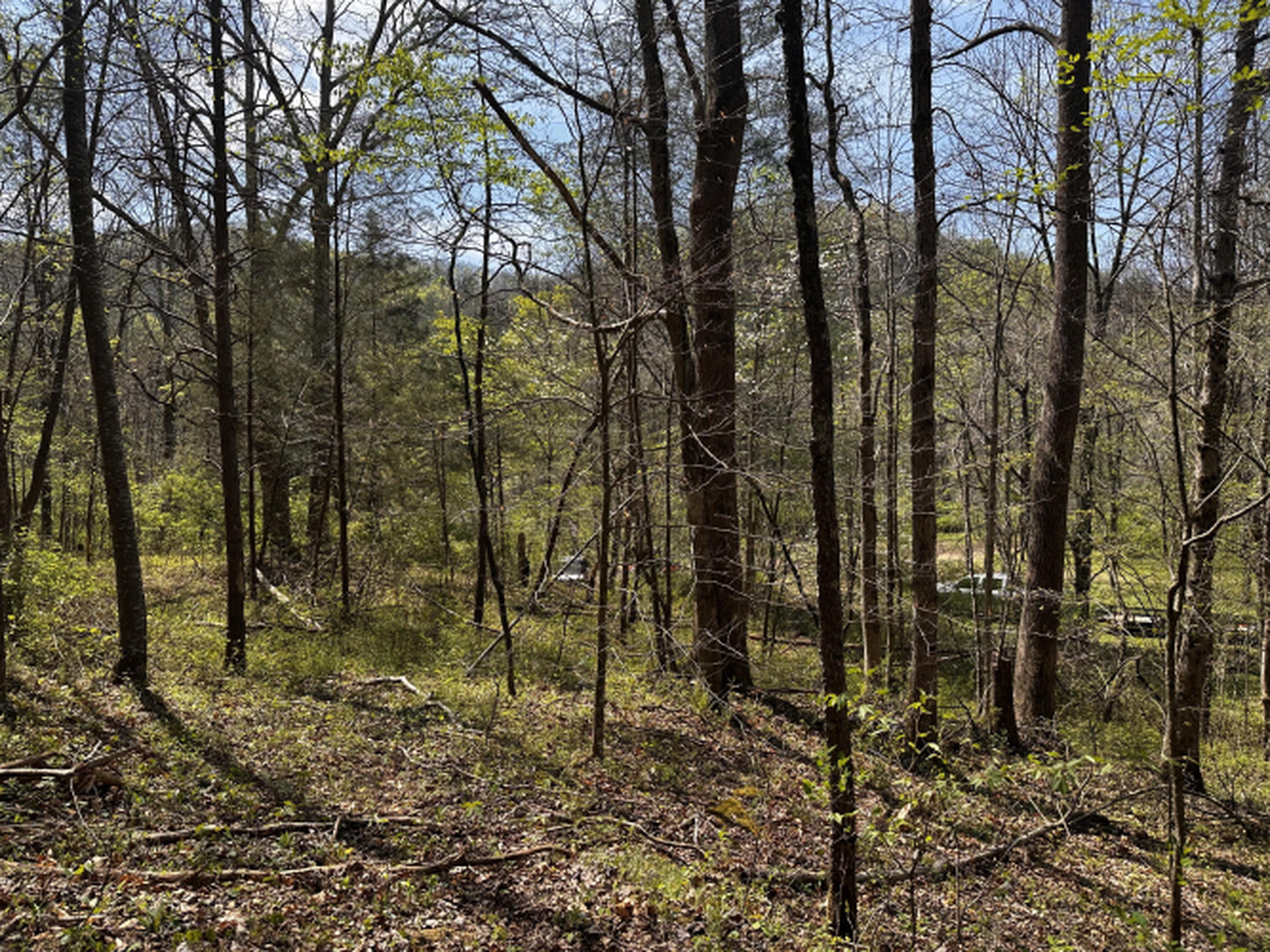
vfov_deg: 56.8
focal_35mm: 24
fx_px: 880
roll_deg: +0.9
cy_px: 476
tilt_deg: -3.5
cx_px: 635
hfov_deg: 71.6
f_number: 1.78
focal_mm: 6.86
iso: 80
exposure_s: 1/1845
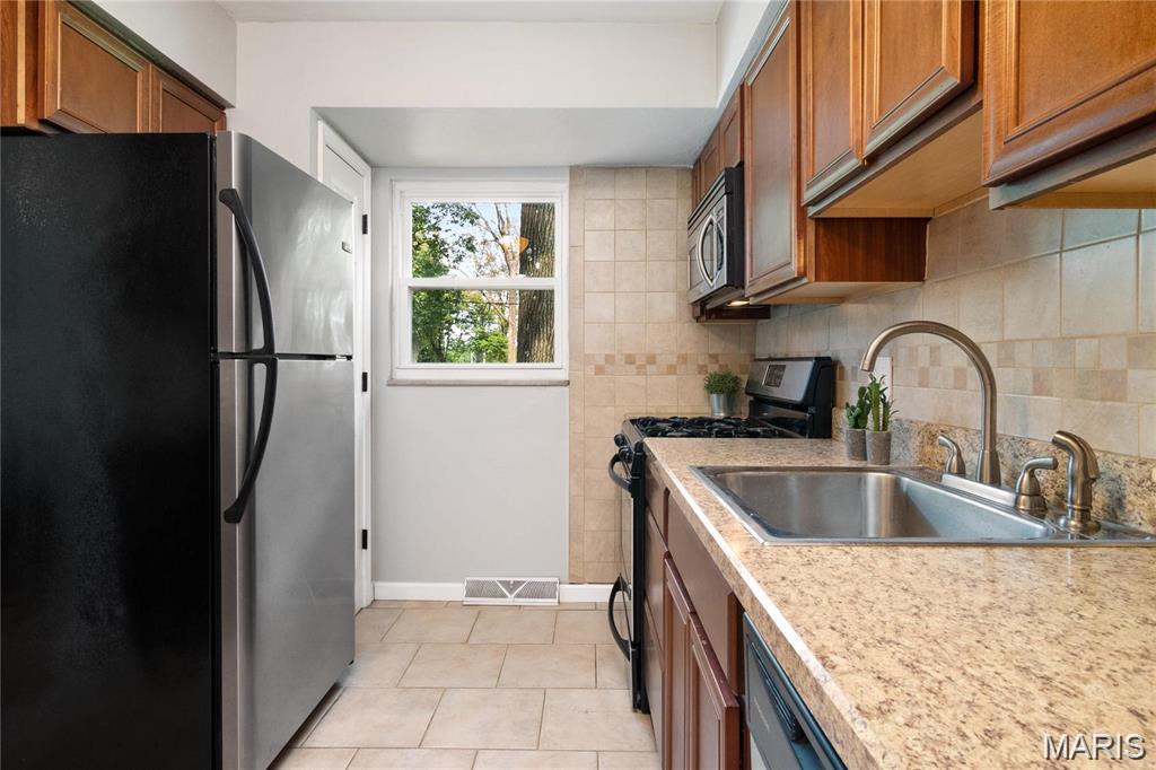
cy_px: 385
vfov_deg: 61.9
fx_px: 642
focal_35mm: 20
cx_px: 578
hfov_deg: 84.0
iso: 400
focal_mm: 10
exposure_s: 1/1.25
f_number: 10
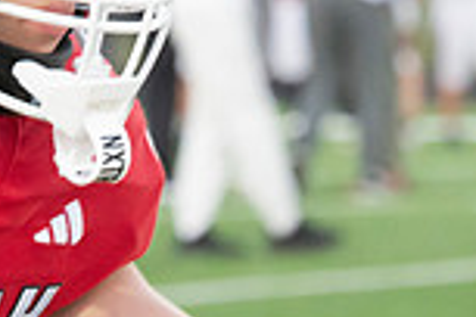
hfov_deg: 2.6
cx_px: 255
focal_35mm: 794
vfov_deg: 1.7
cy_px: 275
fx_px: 10498
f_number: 9
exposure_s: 1/320
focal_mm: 210
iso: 8000
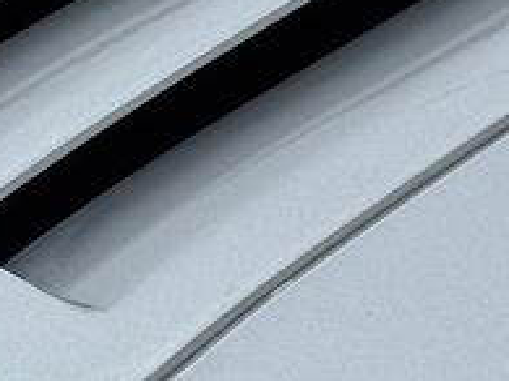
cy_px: -97
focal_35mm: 315
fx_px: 4629
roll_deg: -1.7
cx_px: 112
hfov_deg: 6.3
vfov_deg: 4.7
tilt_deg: -32.7
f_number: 1.78
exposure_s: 1/2833
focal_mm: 6.76
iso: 64
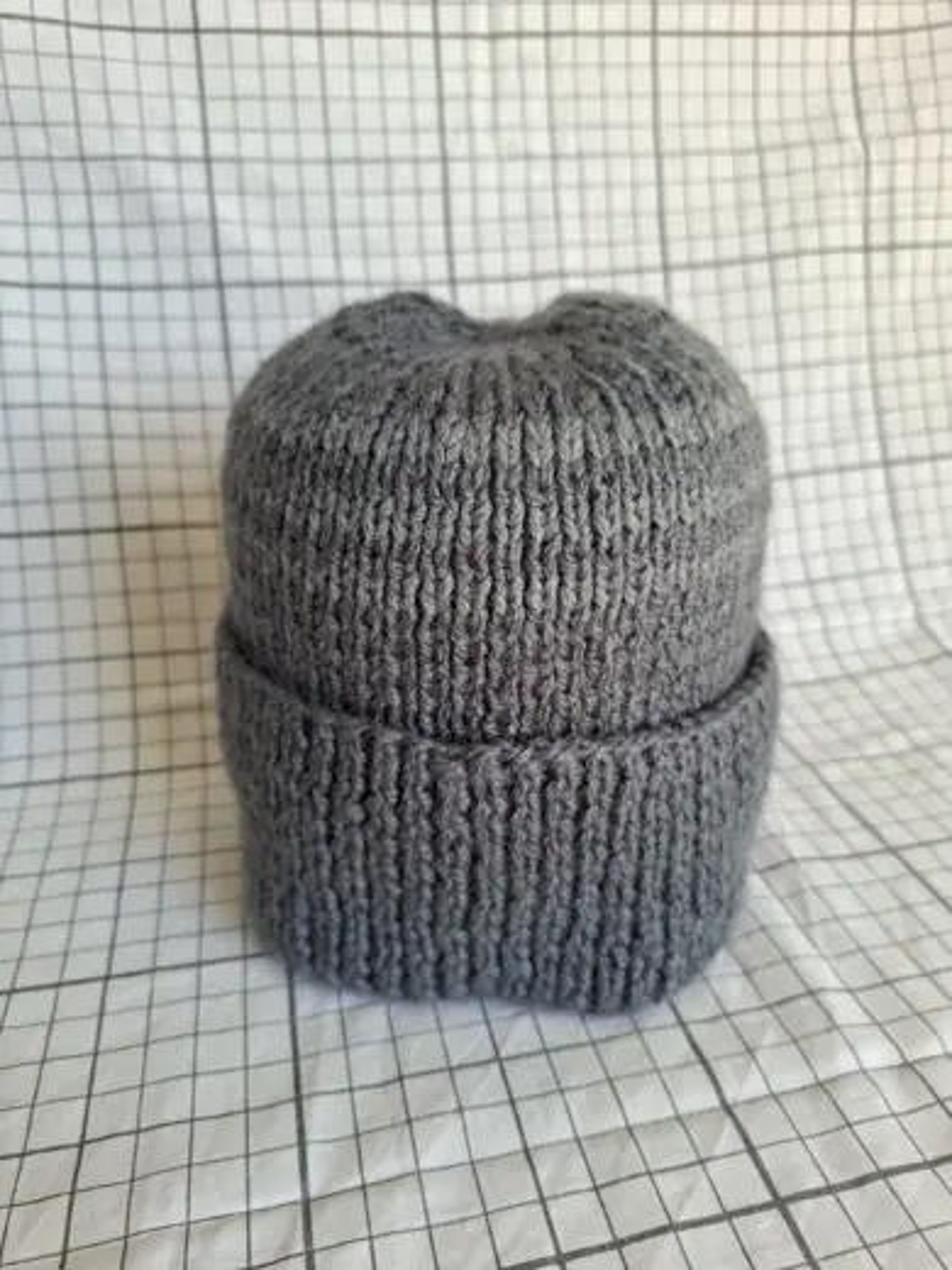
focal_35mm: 23
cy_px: 635
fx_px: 843
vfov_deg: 73.9
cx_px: 476
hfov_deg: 58.9
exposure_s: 1/100
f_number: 1.8
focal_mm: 5.54
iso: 50
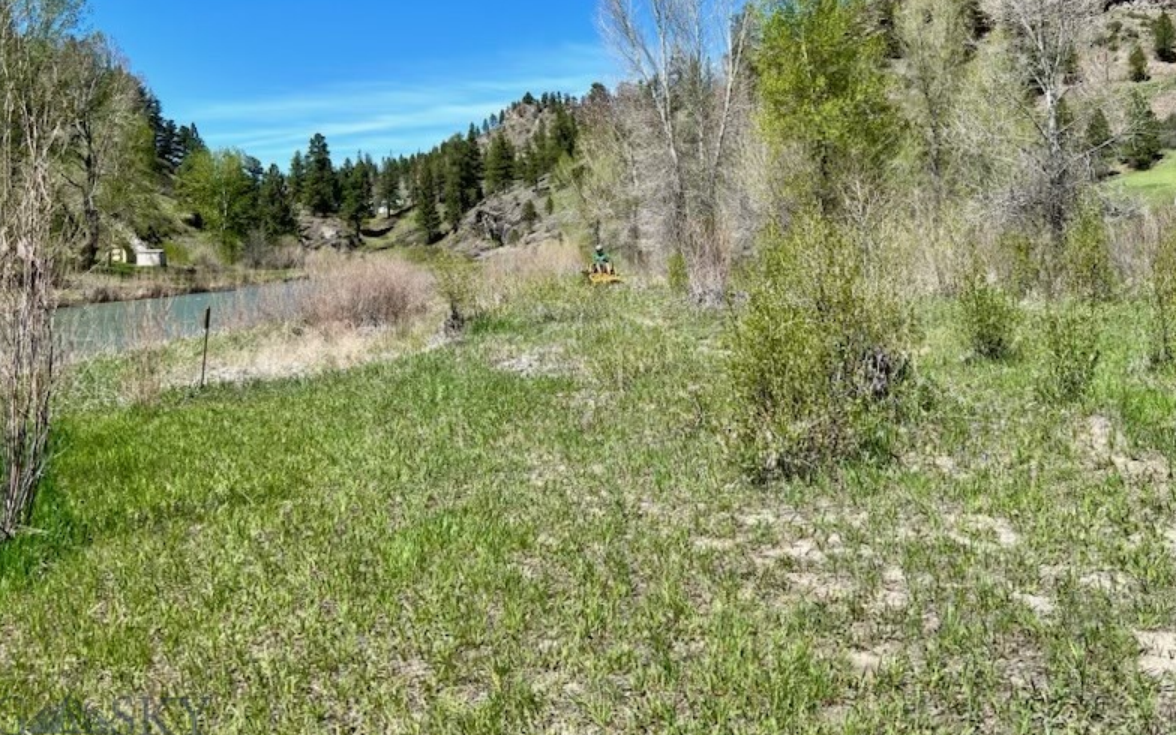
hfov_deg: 53.7
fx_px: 1154
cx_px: 688
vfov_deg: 34.8
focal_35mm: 36
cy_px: 206
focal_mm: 5.7
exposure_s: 1/3831
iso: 50
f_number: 1.5
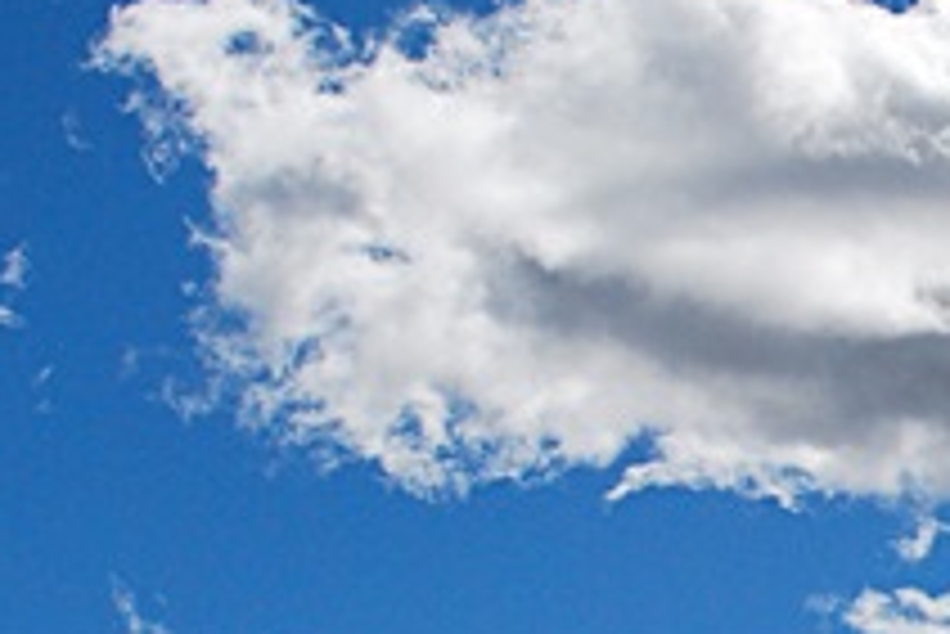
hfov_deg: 13.4
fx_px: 3908
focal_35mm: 148
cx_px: 1184
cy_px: 715
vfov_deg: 9.2
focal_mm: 26
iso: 360
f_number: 5.6
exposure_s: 1/4000
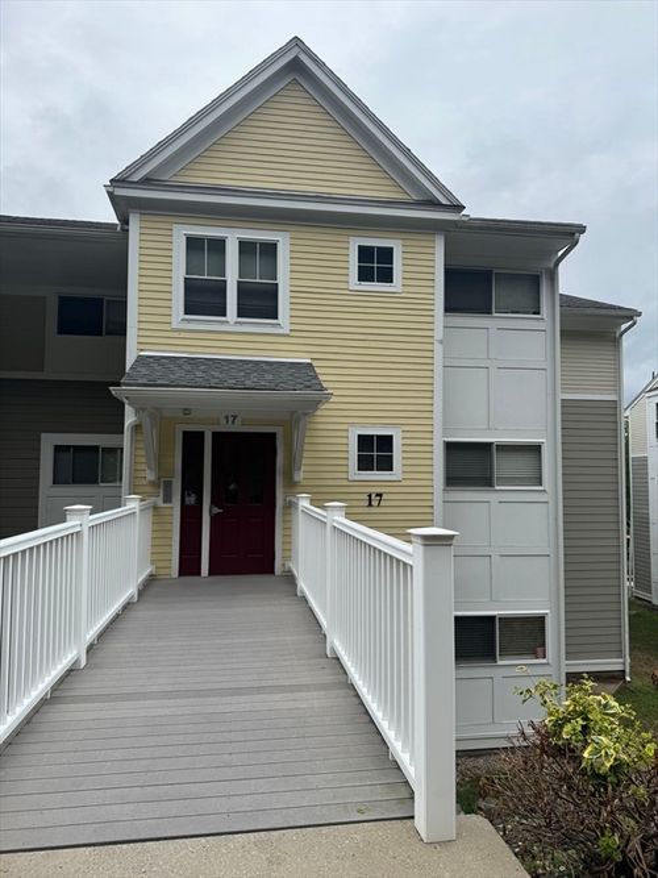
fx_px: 608
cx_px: 329
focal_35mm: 24
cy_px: 439
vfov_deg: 71.6
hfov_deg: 56.8
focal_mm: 6.76
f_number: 1.78
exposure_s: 1/4049
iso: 80
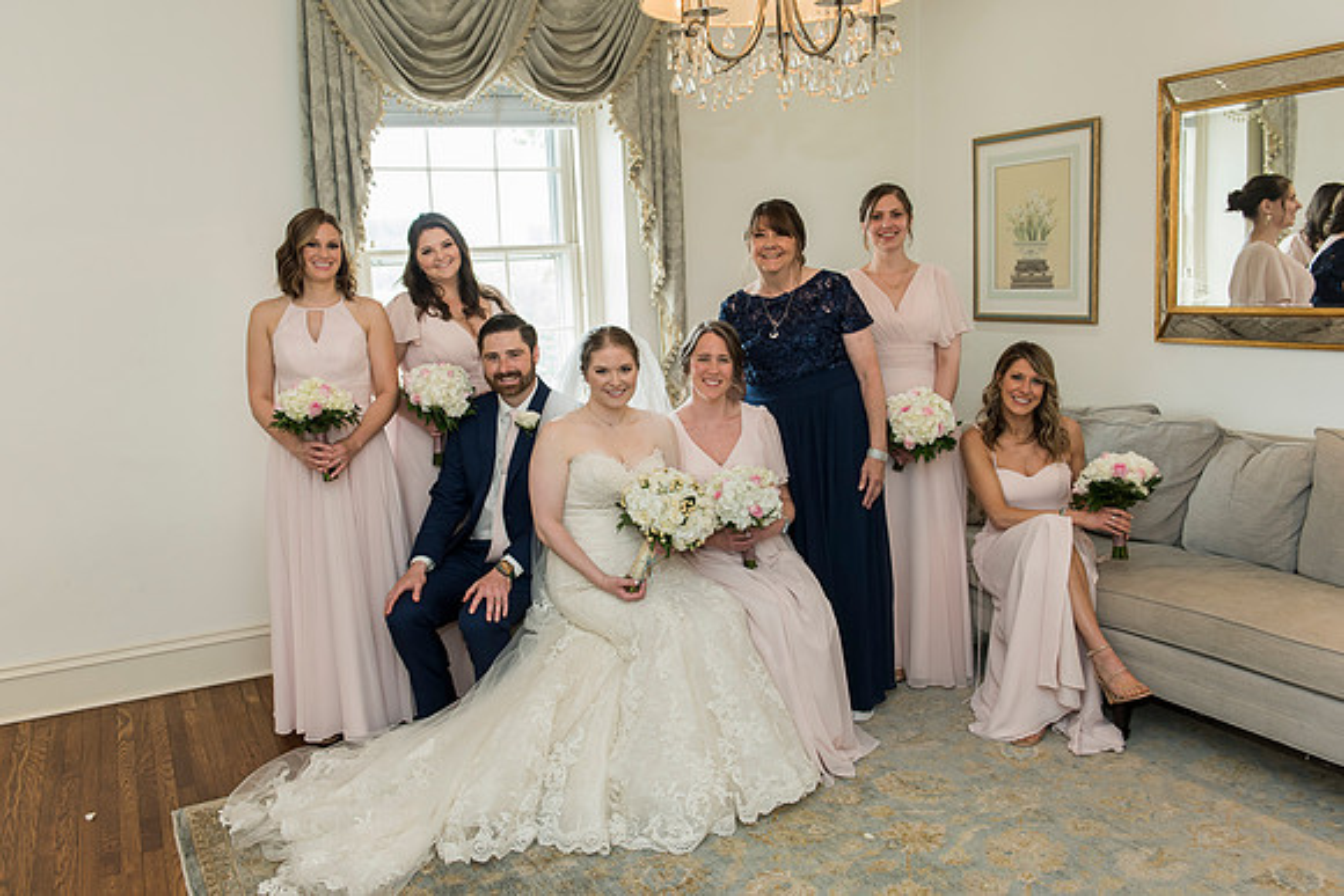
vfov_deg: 43.6
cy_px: 432
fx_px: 1122
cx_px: 648
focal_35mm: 30
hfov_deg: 61.8
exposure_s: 1/60
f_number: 4.5
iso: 500
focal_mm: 29
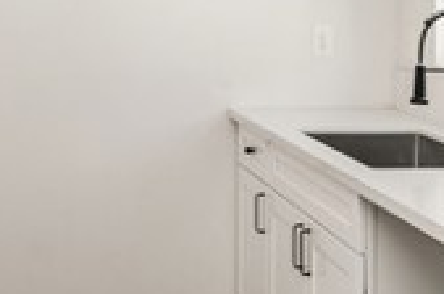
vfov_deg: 15.7
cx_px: 16
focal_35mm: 85
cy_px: -12
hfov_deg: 23.1
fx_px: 1046
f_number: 6.3
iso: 100
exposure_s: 1/30
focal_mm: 14
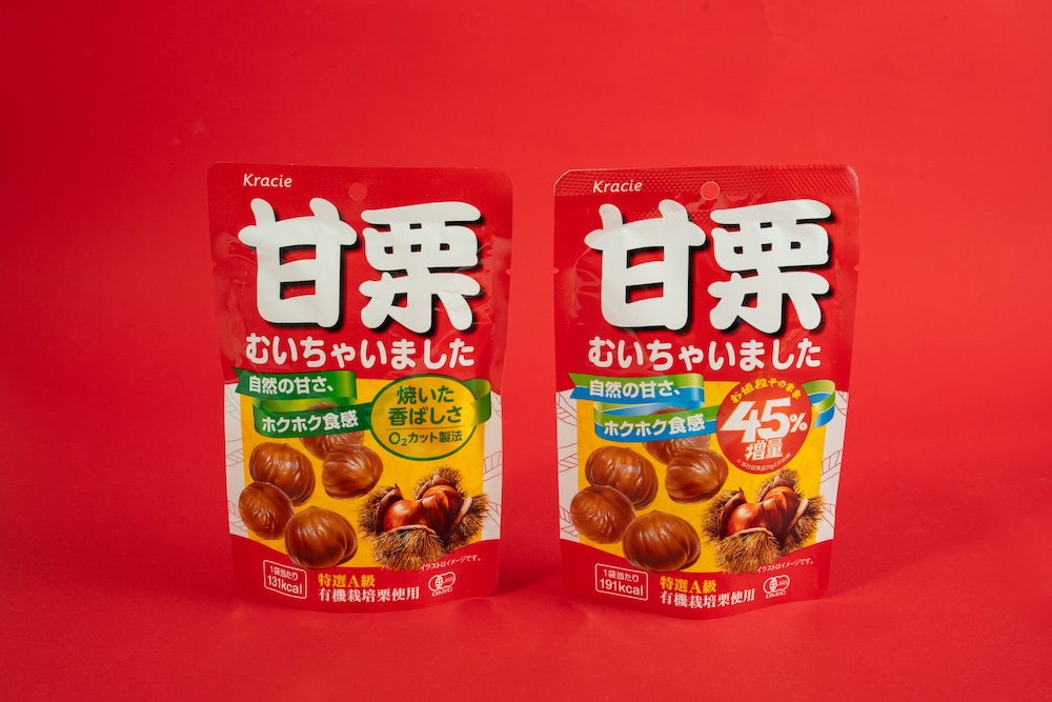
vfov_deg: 24.6
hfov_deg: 36.2
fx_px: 1607
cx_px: 526
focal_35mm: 55
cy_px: 351
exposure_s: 1/60
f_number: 11
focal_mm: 55
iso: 1600
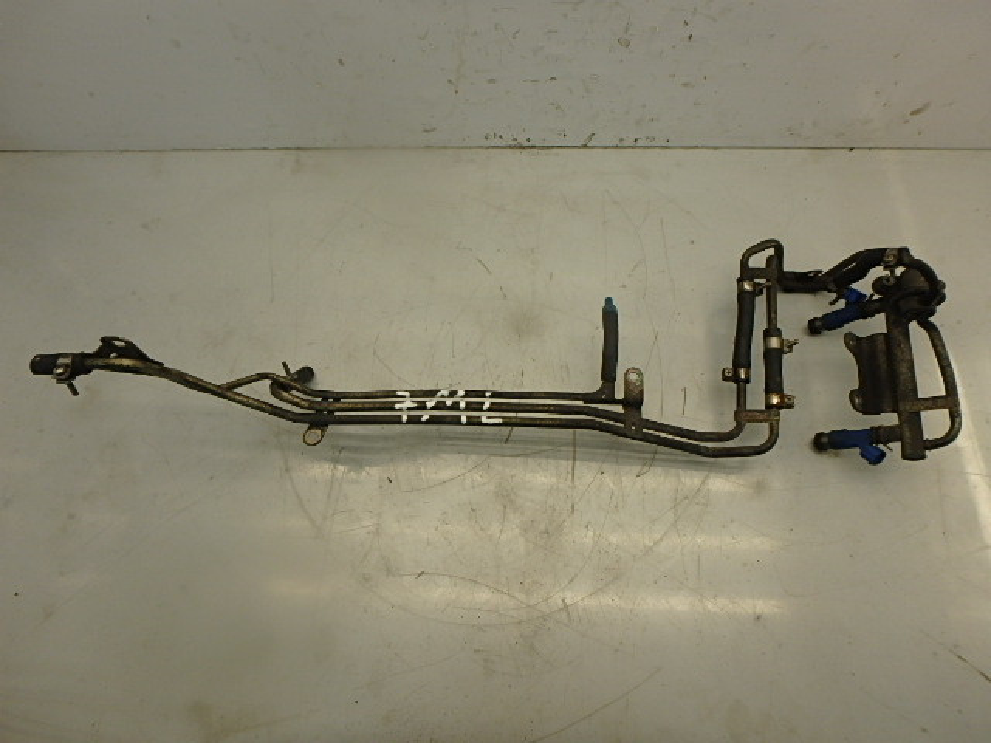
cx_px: 496
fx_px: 601
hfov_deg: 79.0
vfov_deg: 63.4
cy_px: 372
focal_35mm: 21
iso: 125
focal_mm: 3.7
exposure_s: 1/80
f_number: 3.5
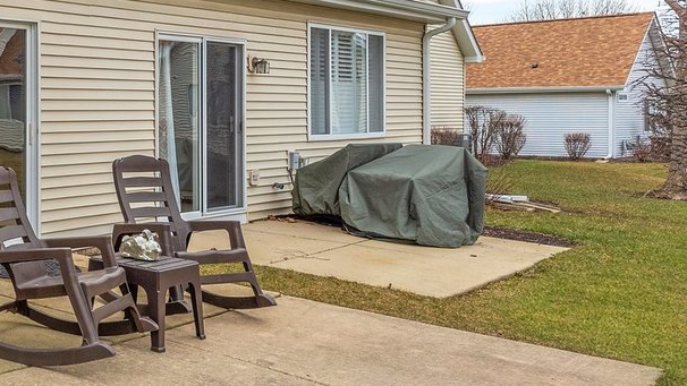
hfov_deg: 34.2
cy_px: 105
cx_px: -210
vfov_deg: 28.0
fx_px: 765
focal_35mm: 42
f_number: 7.1
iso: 400
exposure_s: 1/400
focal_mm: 15
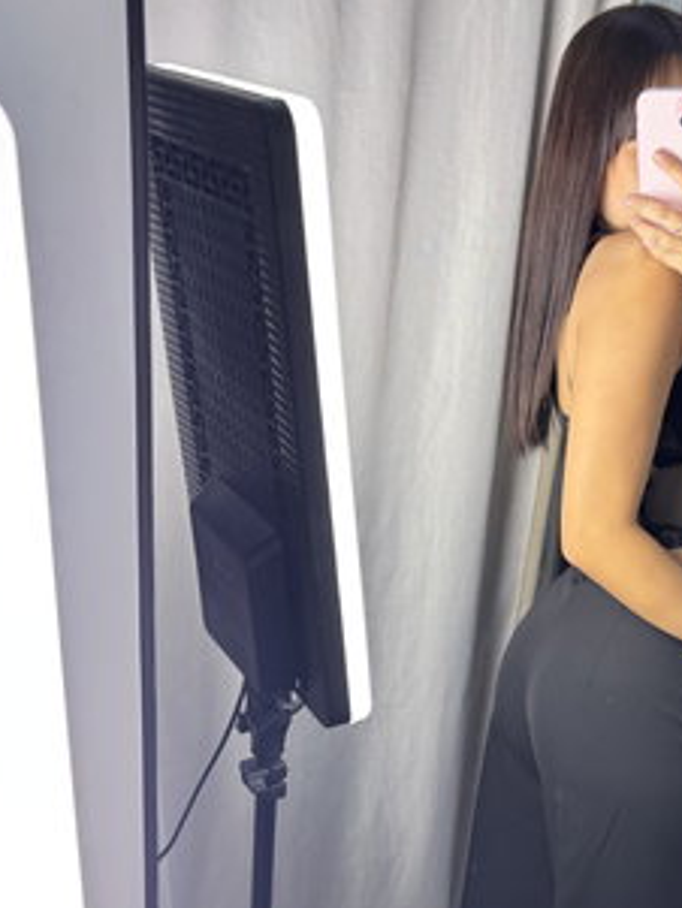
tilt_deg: -21.9
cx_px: 558
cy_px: 647
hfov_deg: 30.7
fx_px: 1208
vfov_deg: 40.4
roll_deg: -9.3
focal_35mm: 46
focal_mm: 5.96
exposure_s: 1/117
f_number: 1.6
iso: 32
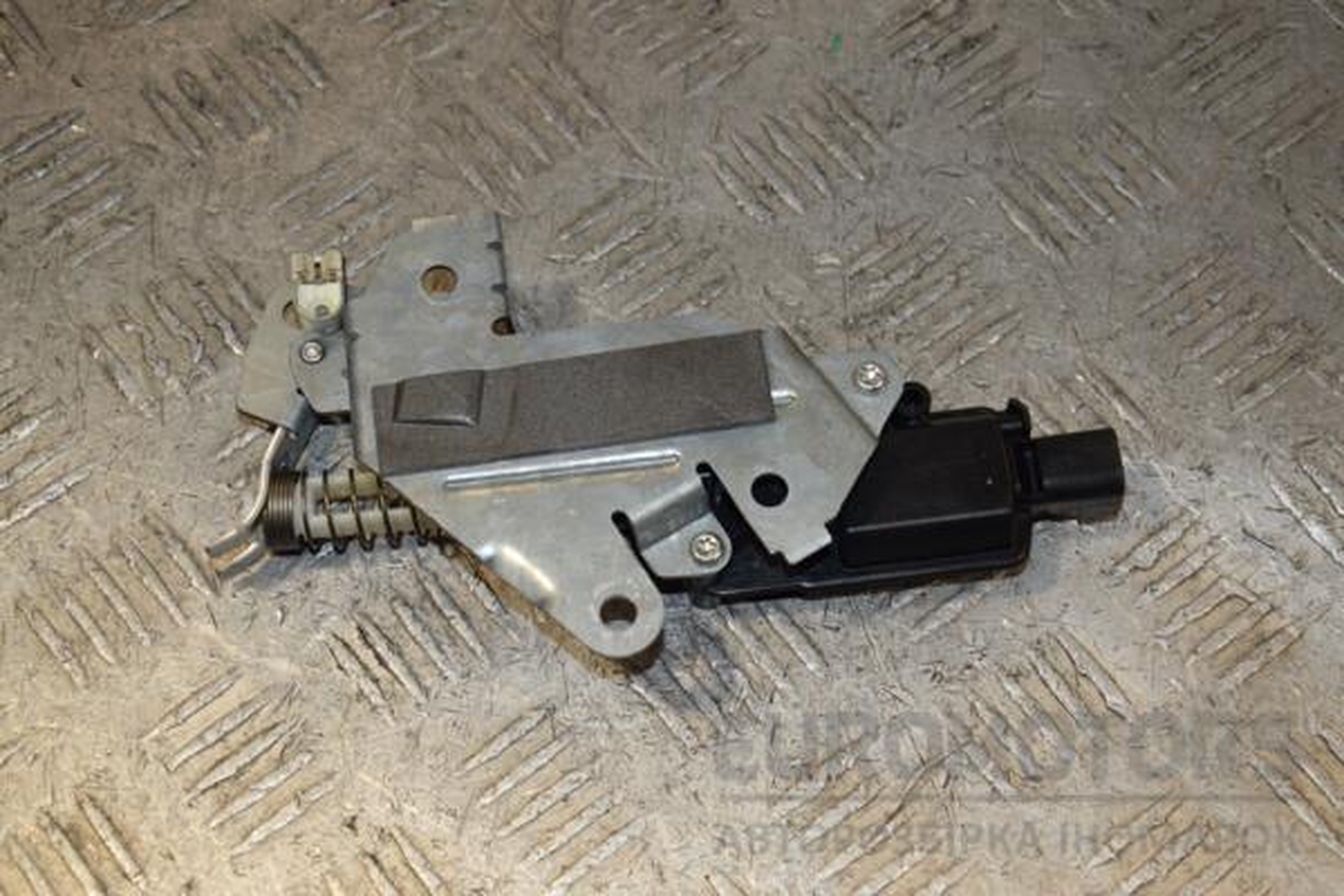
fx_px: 2800
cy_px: 448
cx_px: 672
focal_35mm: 75
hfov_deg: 27.0
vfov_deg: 18.2
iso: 800
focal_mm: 50
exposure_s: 1/200
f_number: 7.1
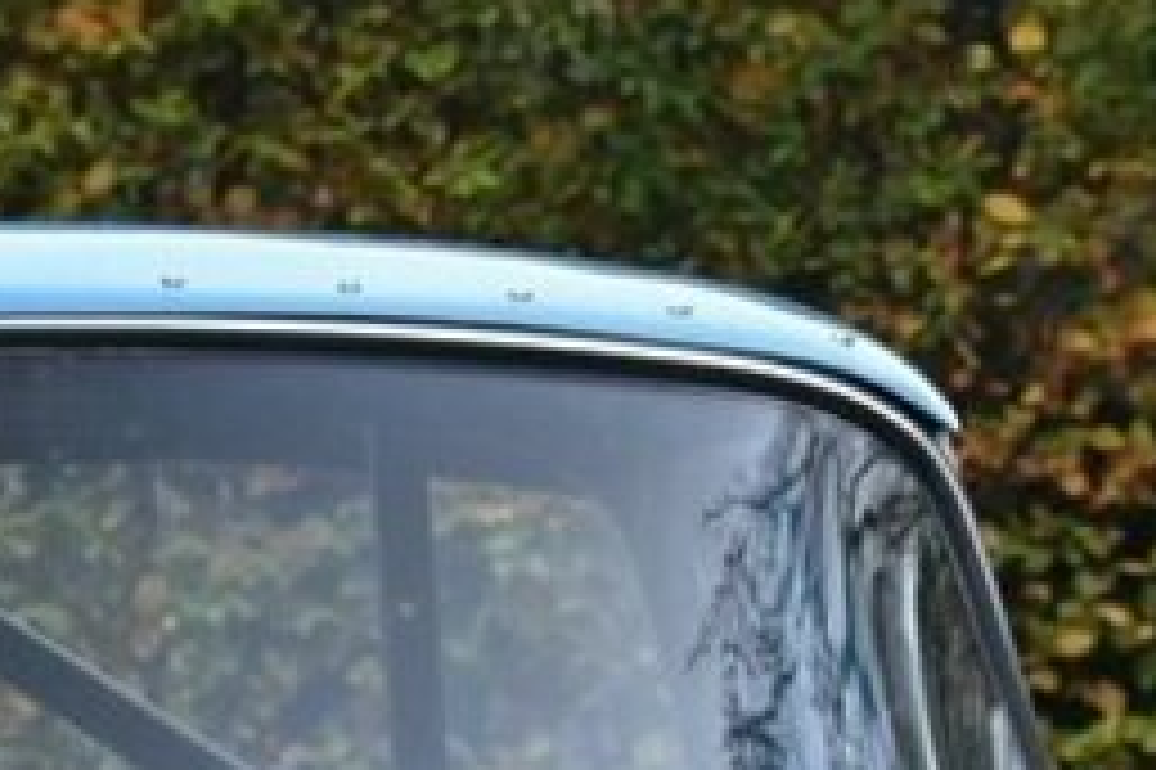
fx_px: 6739
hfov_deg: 9.7
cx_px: -63
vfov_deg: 6.3
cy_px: 1540
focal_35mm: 210
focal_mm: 30
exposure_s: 1/200
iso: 800
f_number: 4
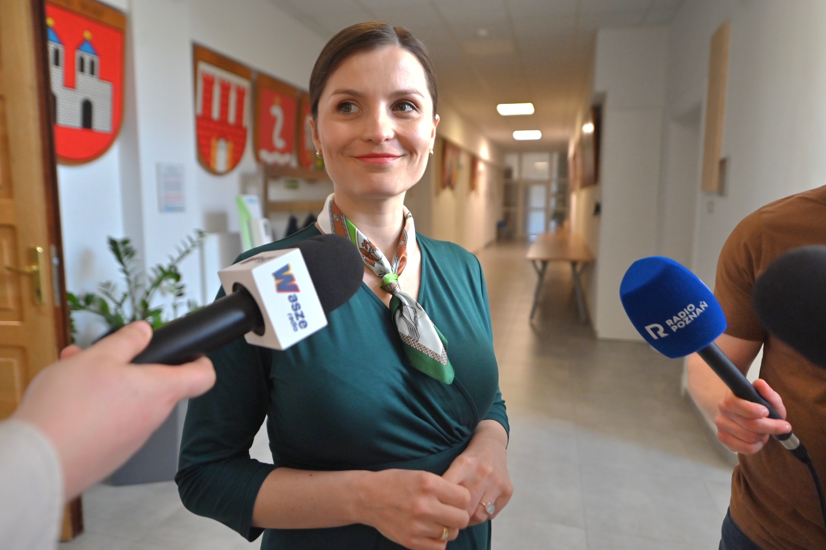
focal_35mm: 24
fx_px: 551
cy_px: 275
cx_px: 413
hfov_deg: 73.7
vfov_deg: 53.1
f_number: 2.8
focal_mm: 24
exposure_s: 1/400
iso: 1250
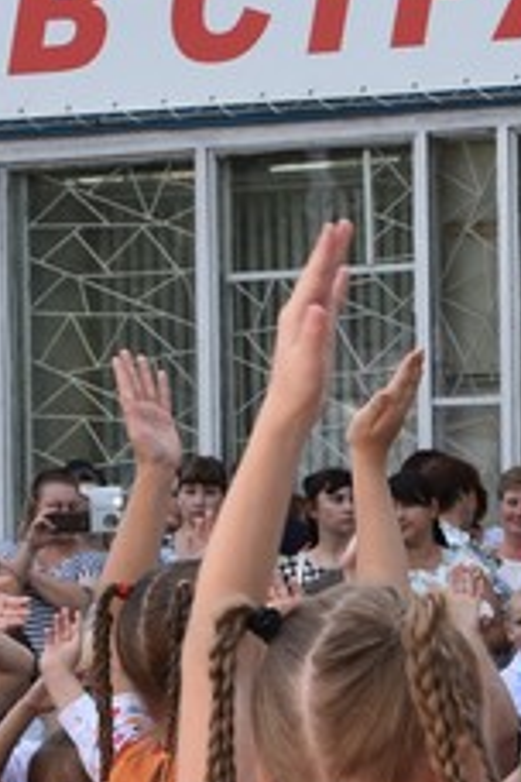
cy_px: 593
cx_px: 351
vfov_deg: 8.3
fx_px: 5383
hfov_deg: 5.5
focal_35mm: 248
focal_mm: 42
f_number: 8
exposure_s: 1/500
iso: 360
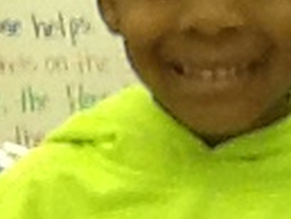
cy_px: 151
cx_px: 541
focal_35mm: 327
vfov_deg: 4.6
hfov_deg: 5.9
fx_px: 2751
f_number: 2.4
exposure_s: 1/30
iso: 80
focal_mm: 2.03
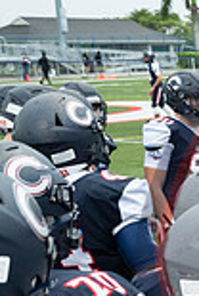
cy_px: 254
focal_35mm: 112
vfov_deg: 18.0
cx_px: 553
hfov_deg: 9.9
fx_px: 924
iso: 560
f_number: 4
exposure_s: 1/200
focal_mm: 30
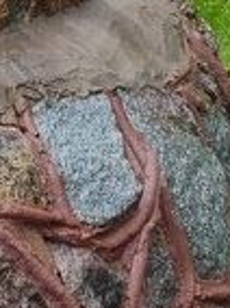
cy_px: -121
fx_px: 1155
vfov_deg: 14.4
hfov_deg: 10.3
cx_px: -256
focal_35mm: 130
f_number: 1.8
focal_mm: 5.56
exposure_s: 1/231
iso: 100
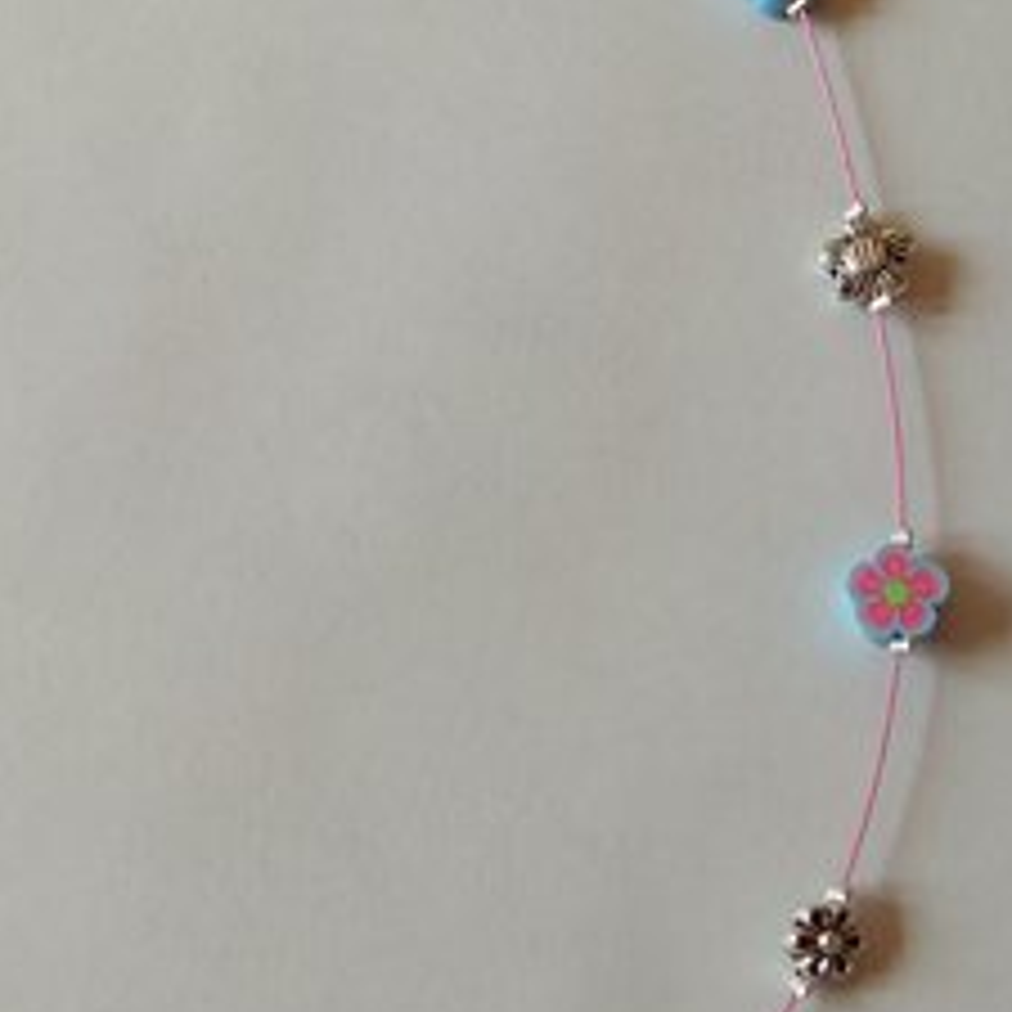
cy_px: 328
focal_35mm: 57
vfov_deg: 29.8
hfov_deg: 29.7
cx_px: 290
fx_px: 1885
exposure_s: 1/100
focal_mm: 5.2
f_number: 3.4
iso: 80
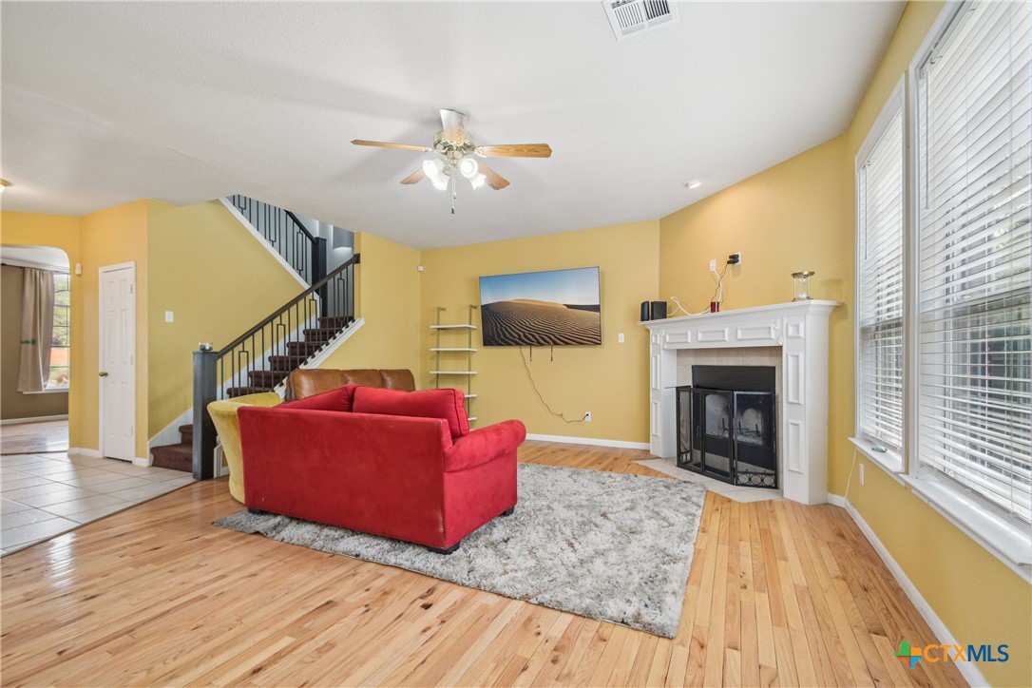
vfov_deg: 77.3
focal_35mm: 15
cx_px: 516
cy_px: 344
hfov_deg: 100.4
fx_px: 430
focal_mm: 10
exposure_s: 1/13
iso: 400
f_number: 8
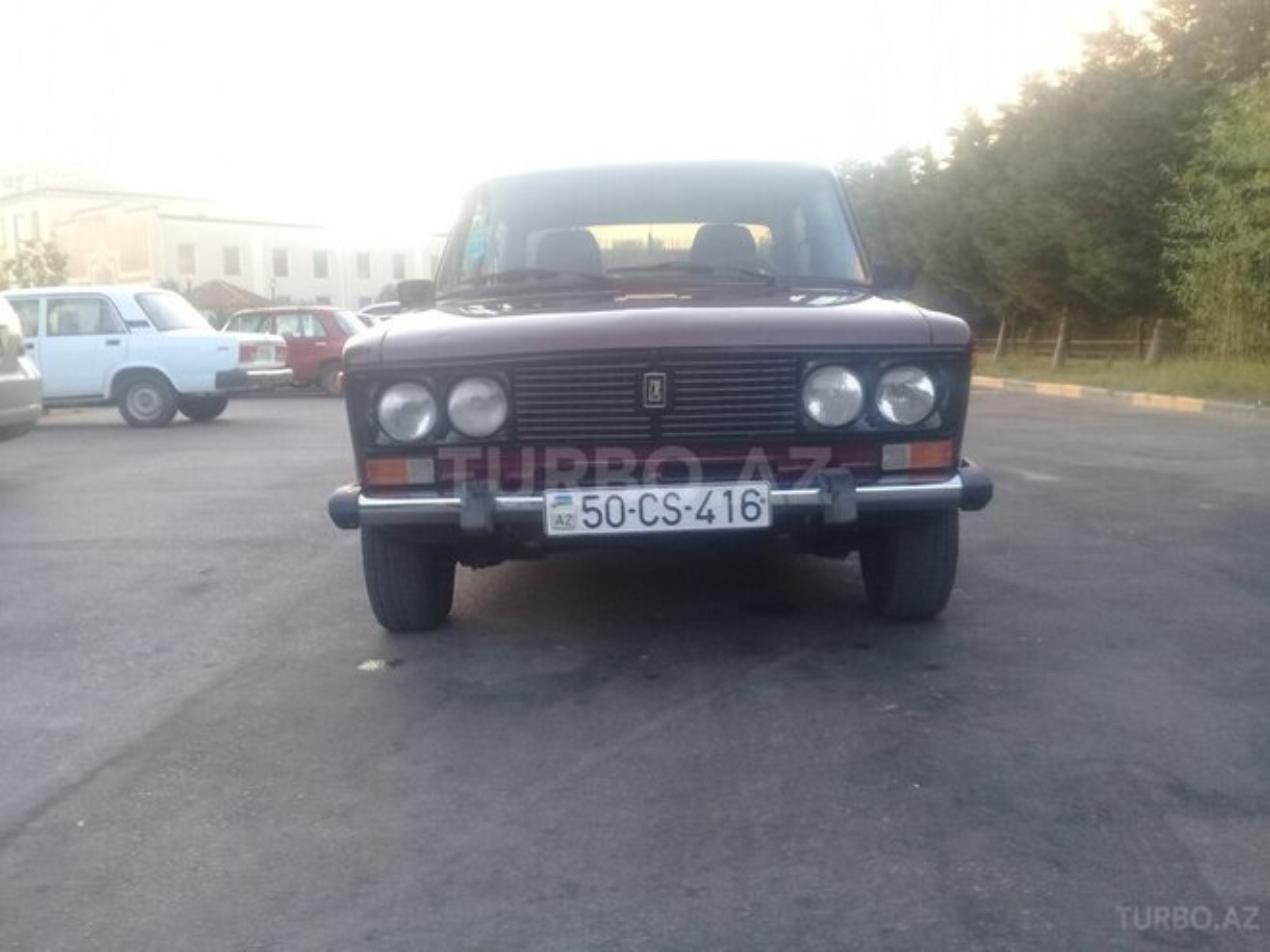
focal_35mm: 31
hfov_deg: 58.4
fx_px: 1137
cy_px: 476
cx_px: 635
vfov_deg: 45.4
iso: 64
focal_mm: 3.3
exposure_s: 1/50
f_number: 2.2
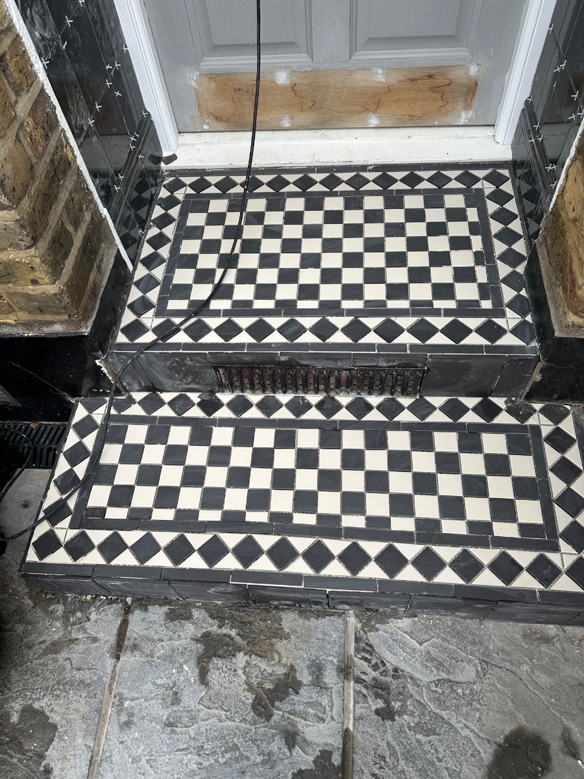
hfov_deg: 56.8
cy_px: 390
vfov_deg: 71.6
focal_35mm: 24
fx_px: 540
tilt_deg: -58.7
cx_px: 292
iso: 64
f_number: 1.78
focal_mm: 6.86
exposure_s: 1/121
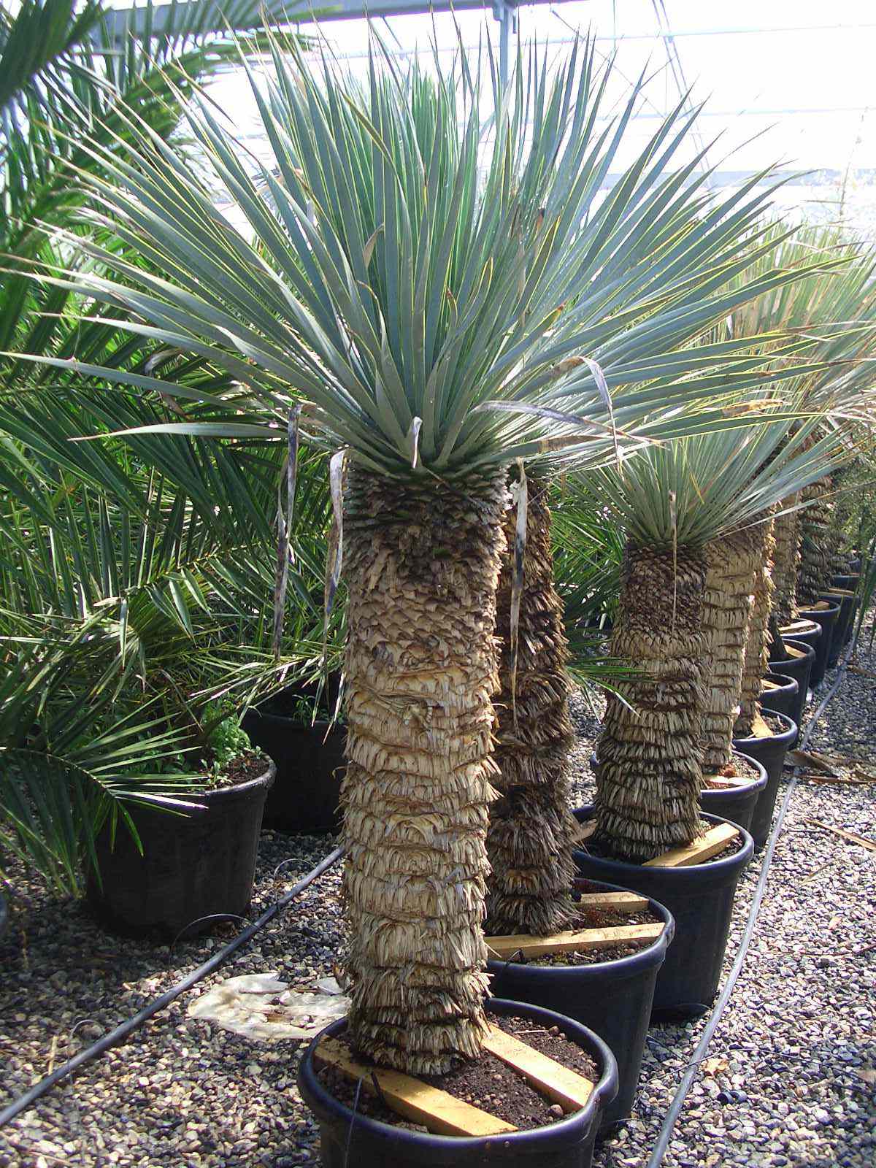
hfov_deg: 35.1
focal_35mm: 41
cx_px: 438
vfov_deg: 45.8
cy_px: 584
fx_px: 1383
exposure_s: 1/200
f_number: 2.8
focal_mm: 6.8
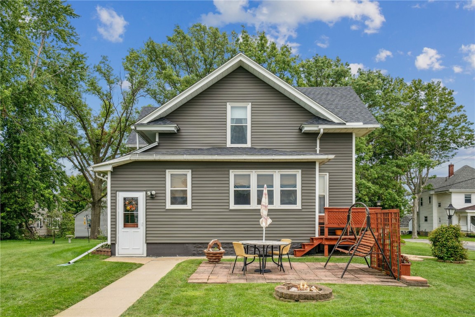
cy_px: 158
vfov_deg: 42.3
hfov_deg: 60.3
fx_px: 409
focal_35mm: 31
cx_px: 238
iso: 500
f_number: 9
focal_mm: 31
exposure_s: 1/500
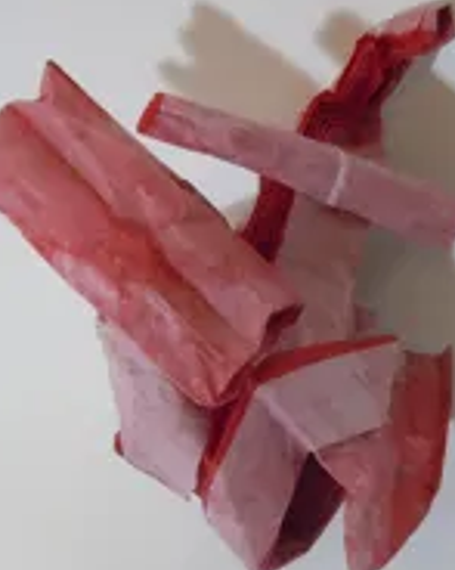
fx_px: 1415
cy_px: 279
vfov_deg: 22.8
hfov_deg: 18.3
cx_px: 269
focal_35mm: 84
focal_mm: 5.9
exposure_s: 1/25
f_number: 4
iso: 800
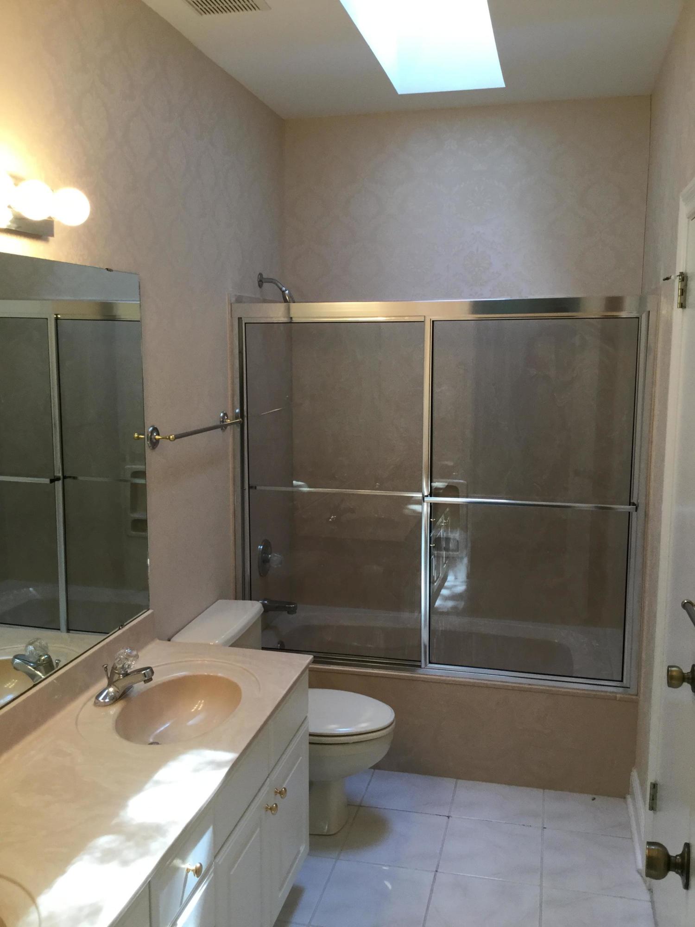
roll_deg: +0.3
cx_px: 348
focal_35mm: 31
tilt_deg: -7.2
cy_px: 464
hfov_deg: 45.4
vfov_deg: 58.4
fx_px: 830
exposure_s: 1/30
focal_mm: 3.3
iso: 50
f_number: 2.4
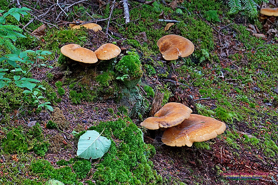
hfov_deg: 12.3
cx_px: 139
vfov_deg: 8.3
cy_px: 92
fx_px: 1286
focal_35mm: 166
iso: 1000
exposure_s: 1/50
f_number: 13
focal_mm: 111
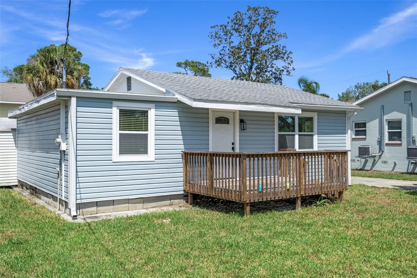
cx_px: 208
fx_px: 382
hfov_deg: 57.2
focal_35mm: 33
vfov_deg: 39.9
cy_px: 139
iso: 320
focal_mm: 33
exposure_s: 1/1000
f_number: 8
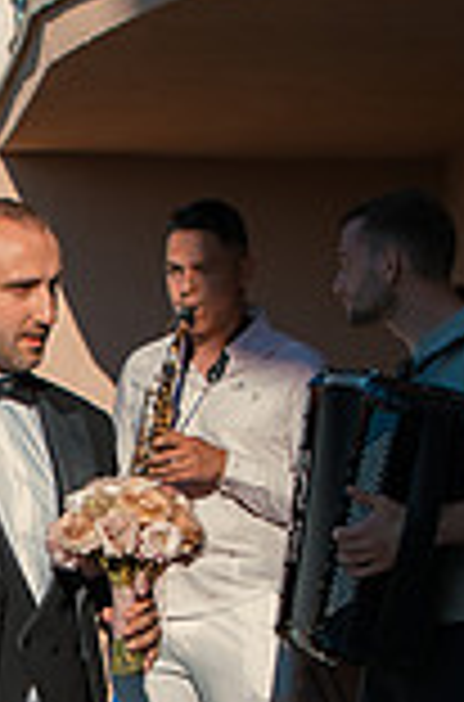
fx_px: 2102
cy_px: 547
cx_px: -226
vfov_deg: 18.8
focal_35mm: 108
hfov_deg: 12.0
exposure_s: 1/500
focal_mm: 24
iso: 100
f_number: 3.5
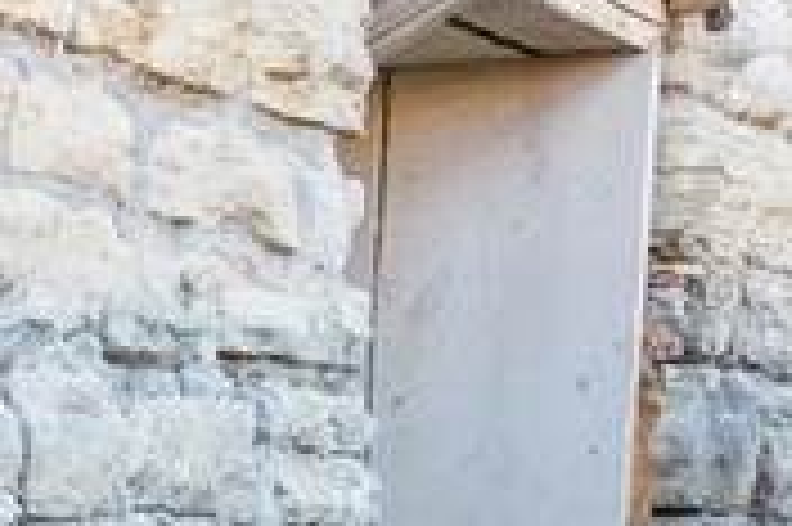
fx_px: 2242
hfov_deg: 10.5
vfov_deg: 13.2
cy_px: 539
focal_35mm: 102
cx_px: -1764
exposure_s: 1/15
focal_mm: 14
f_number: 8
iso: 200
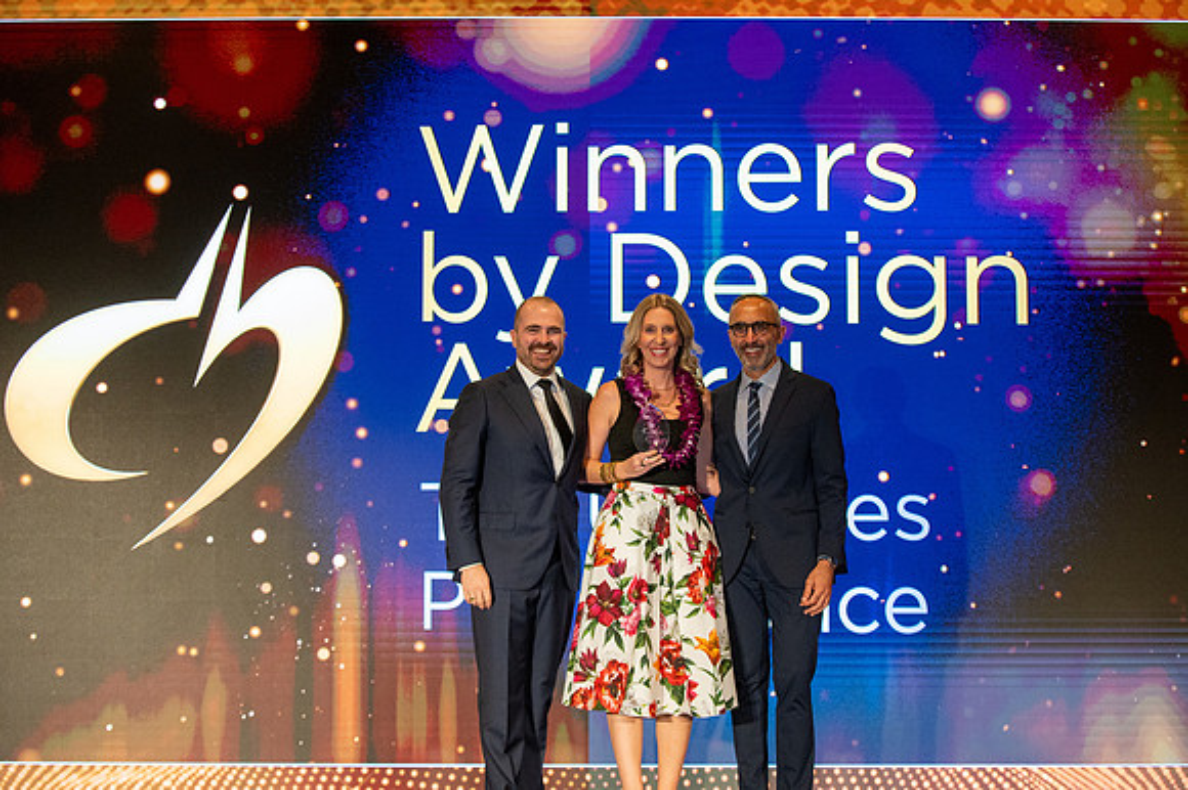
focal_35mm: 70
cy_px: 395
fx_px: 2309
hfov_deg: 28.9
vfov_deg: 19.4
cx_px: 594
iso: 3200
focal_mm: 70
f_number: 2.8
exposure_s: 1/400
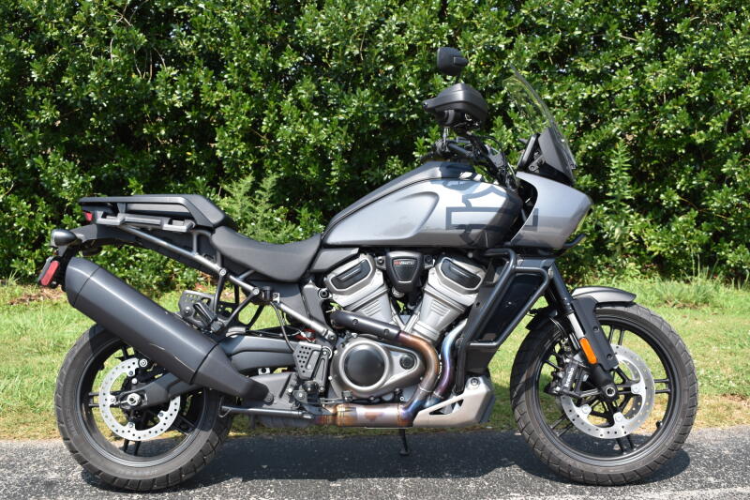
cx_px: 375
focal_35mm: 45
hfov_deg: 43.6
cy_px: 250
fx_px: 937
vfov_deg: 29.9
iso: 140
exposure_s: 1/250
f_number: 8
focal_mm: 30
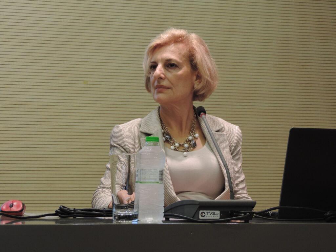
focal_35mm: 105
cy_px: 126
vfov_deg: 14.1
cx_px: 168
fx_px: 1019
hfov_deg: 18.7
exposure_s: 1/25
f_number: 4.2
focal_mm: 18.7
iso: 400
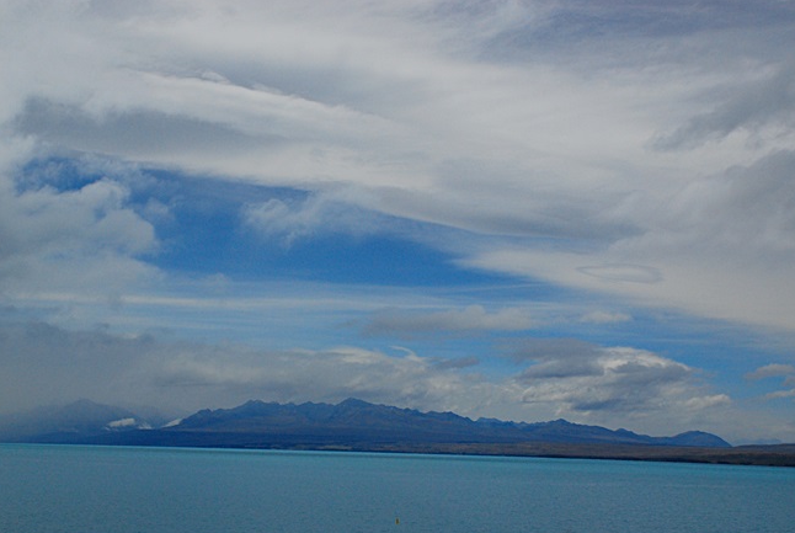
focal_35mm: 58
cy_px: 323
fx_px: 1274
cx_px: 334
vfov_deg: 23.6
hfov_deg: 34.6
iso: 400
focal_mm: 31
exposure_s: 1/1600
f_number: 6.3
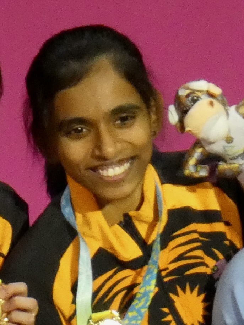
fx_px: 4991
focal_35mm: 531
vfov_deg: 3.7
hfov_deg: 2.8
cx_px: 122
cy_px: 162
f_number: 5.6
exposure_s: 1/100
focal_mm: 95.2
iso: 800
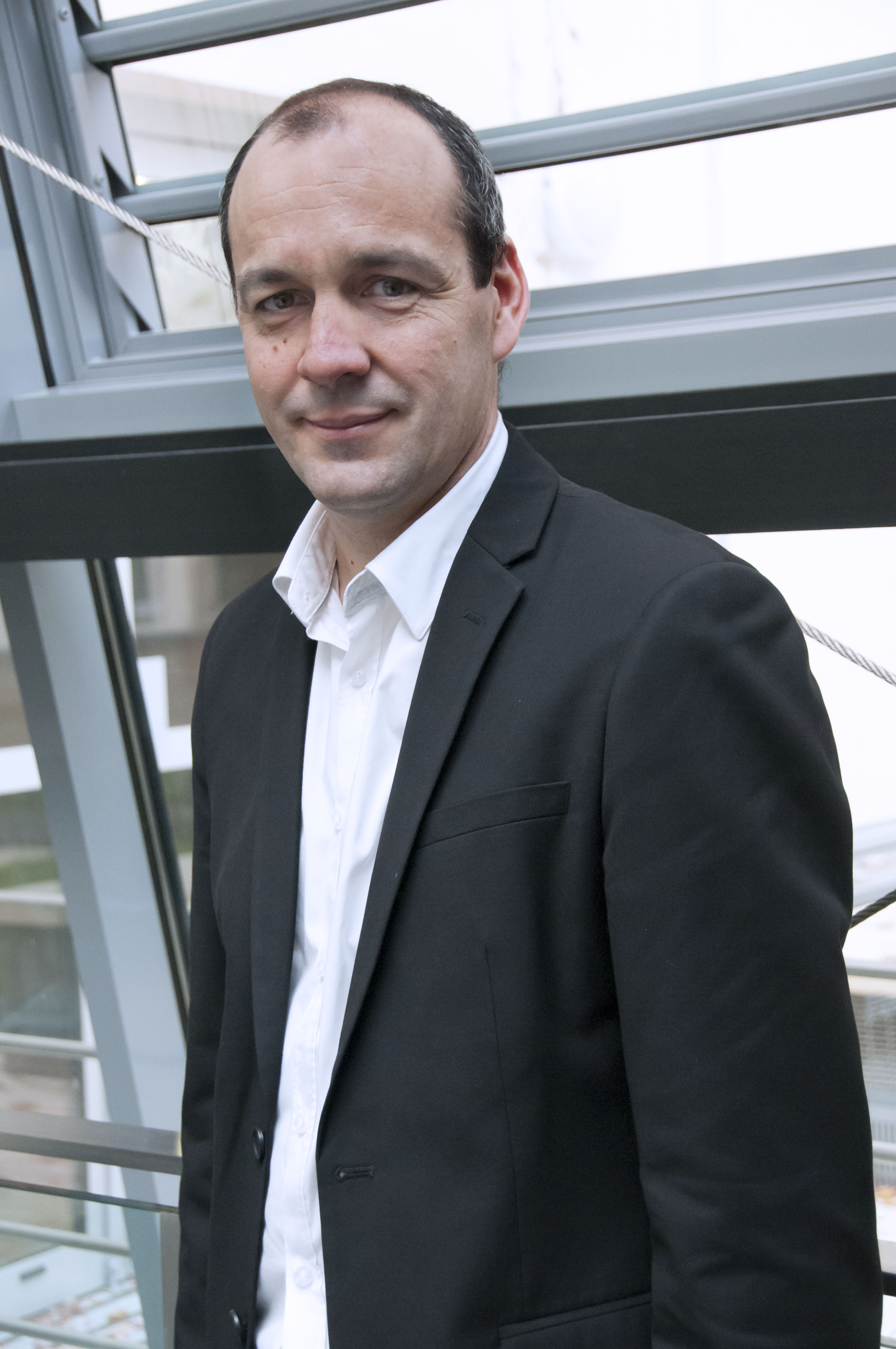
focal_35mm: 69
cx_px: 448
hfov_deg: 19.7
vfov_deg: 29.3
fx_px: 2582
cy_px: 674
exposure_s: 1/160
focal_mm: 46
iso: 2500
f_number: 6.3
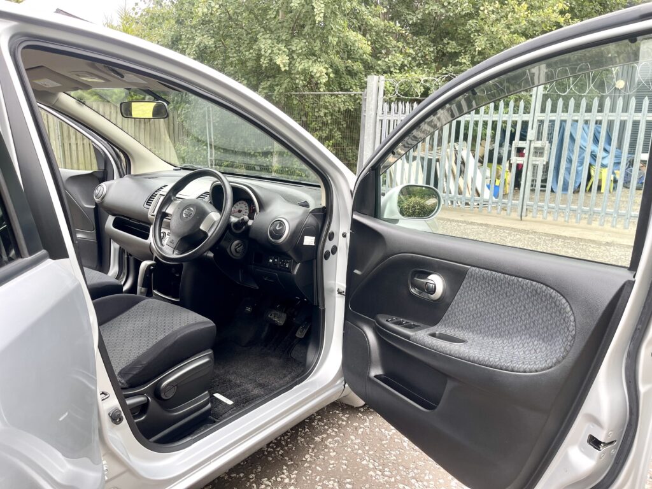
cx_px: 326
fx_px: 471
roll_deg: -2.1
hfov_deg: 69.4
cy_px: 244
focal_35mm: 25
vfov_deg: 54.9
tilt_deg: -13.0
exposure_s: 1/359
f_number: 1.6
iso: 32
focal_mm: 5.1
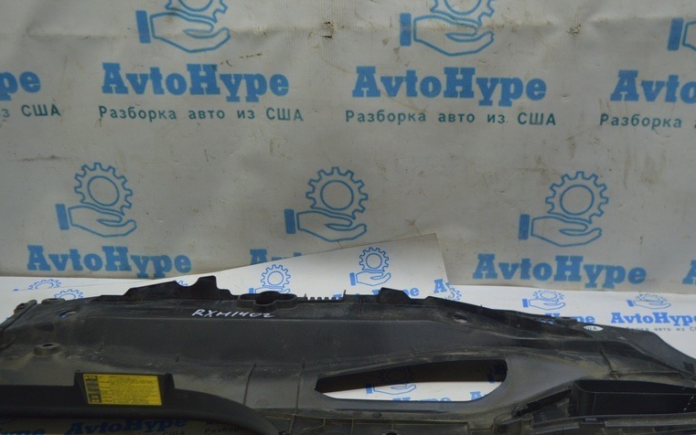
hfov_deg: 52.5
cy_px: 244
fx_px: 702
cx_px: 407
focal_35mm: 37
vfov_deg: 34.4
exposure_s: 1/80
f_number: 3.5
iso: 400
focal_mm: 18
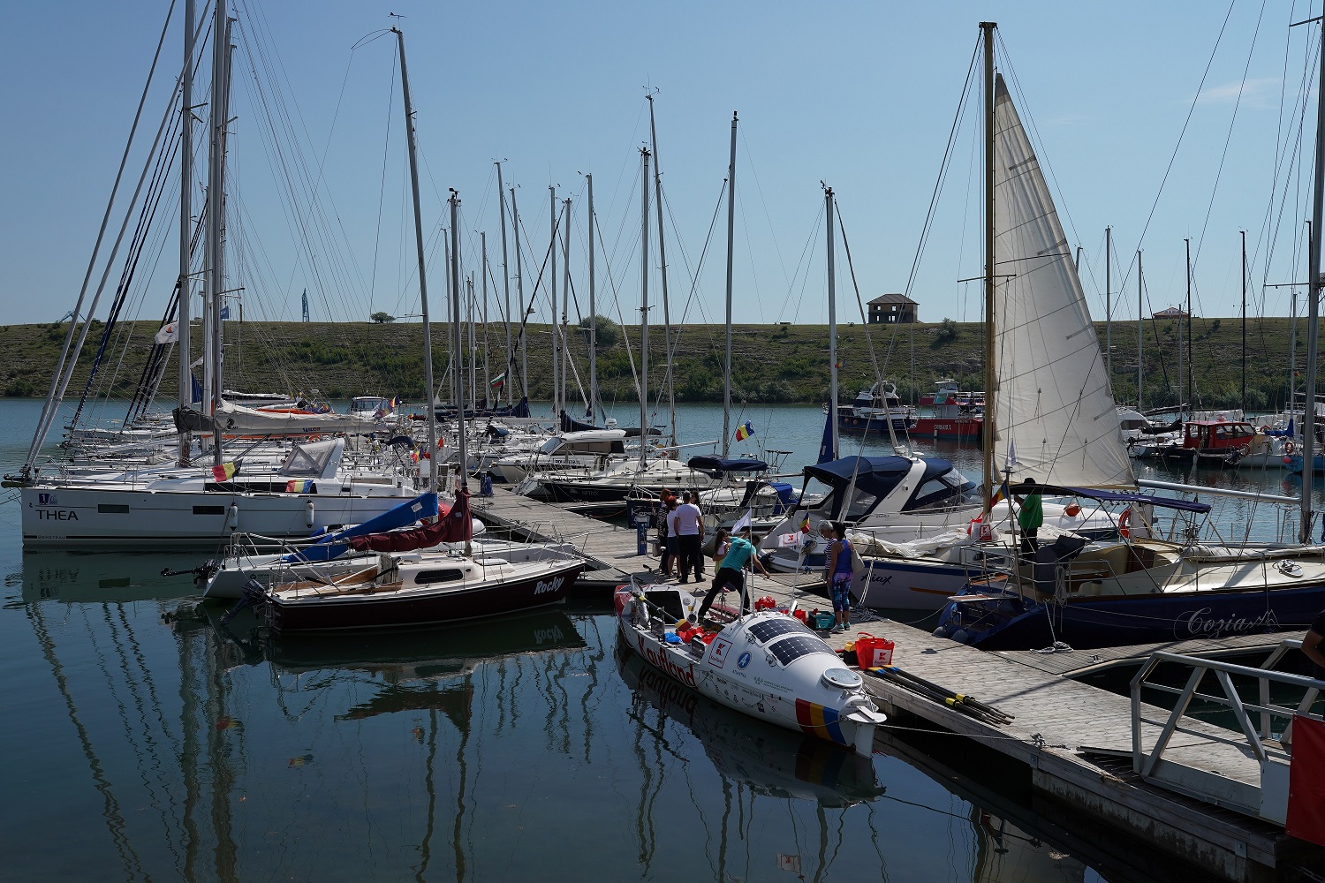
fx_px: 1288
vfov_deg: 37.9
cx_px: 662
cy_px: 442
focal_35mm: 35
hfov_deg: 54.4
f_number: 8
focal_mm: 35
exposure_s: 1/640
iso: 100
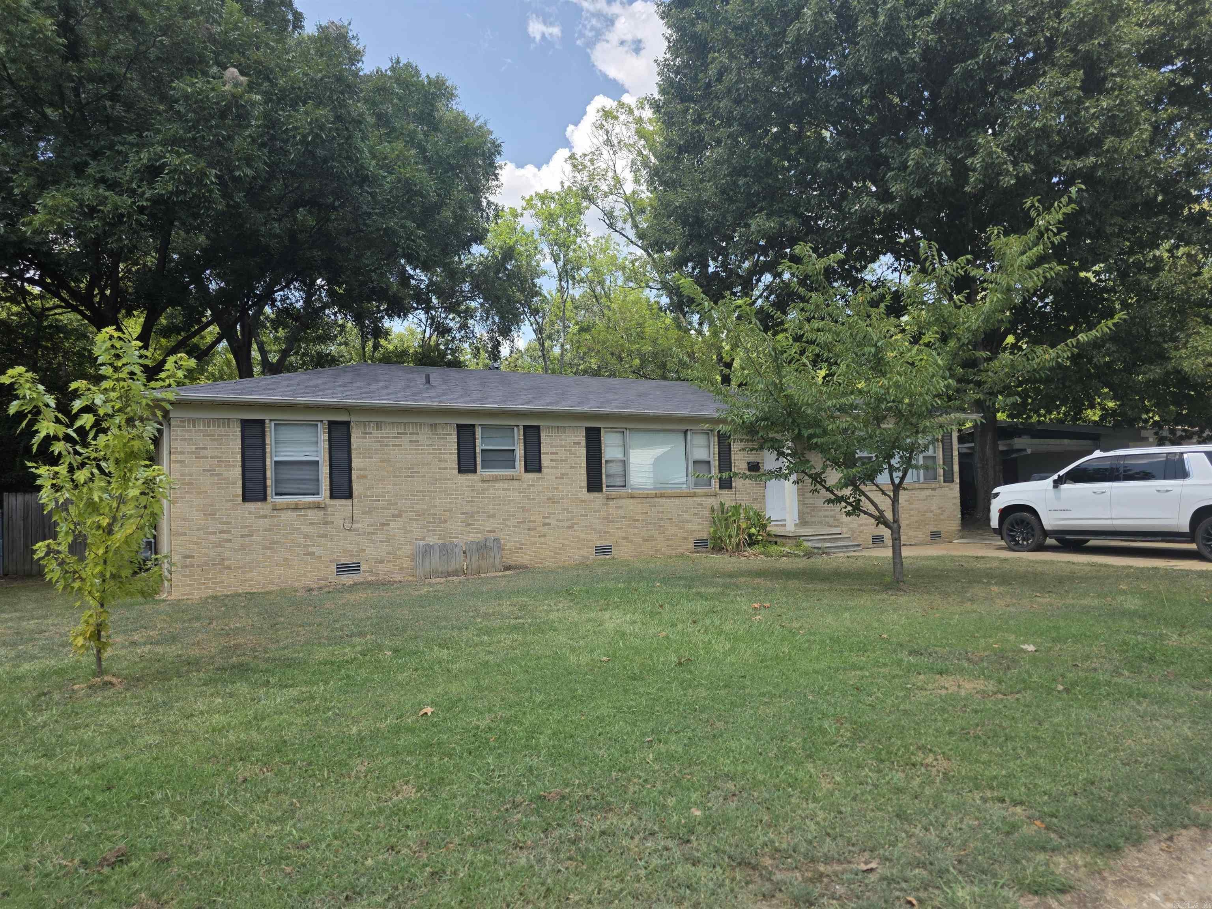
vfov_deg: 58.9
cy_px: 454
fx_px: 805
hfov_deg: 73.9
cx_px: 606
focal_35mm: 23
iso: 80
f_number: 1.7
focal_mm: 6.3
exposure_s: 1/2483
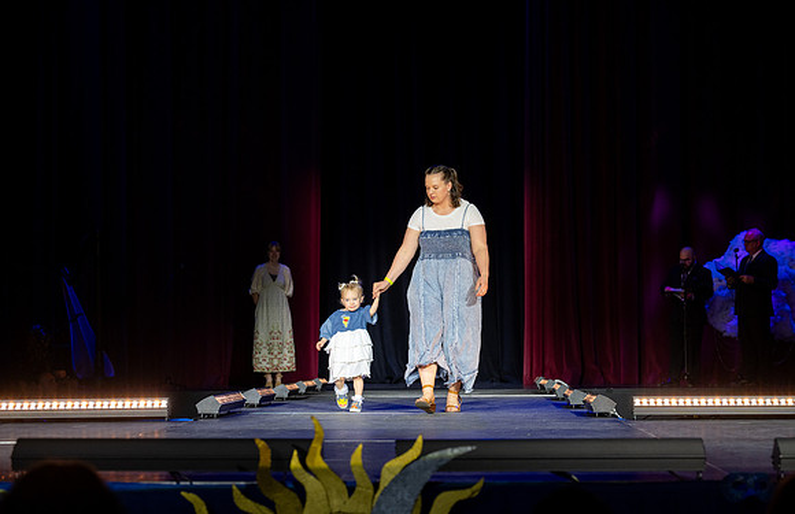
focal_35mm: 88
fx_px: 1932
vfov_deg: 15.2
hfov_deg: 23.2
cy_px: 274
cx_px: 443
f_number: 3.5
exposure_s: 1/160
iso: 400
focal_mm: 74
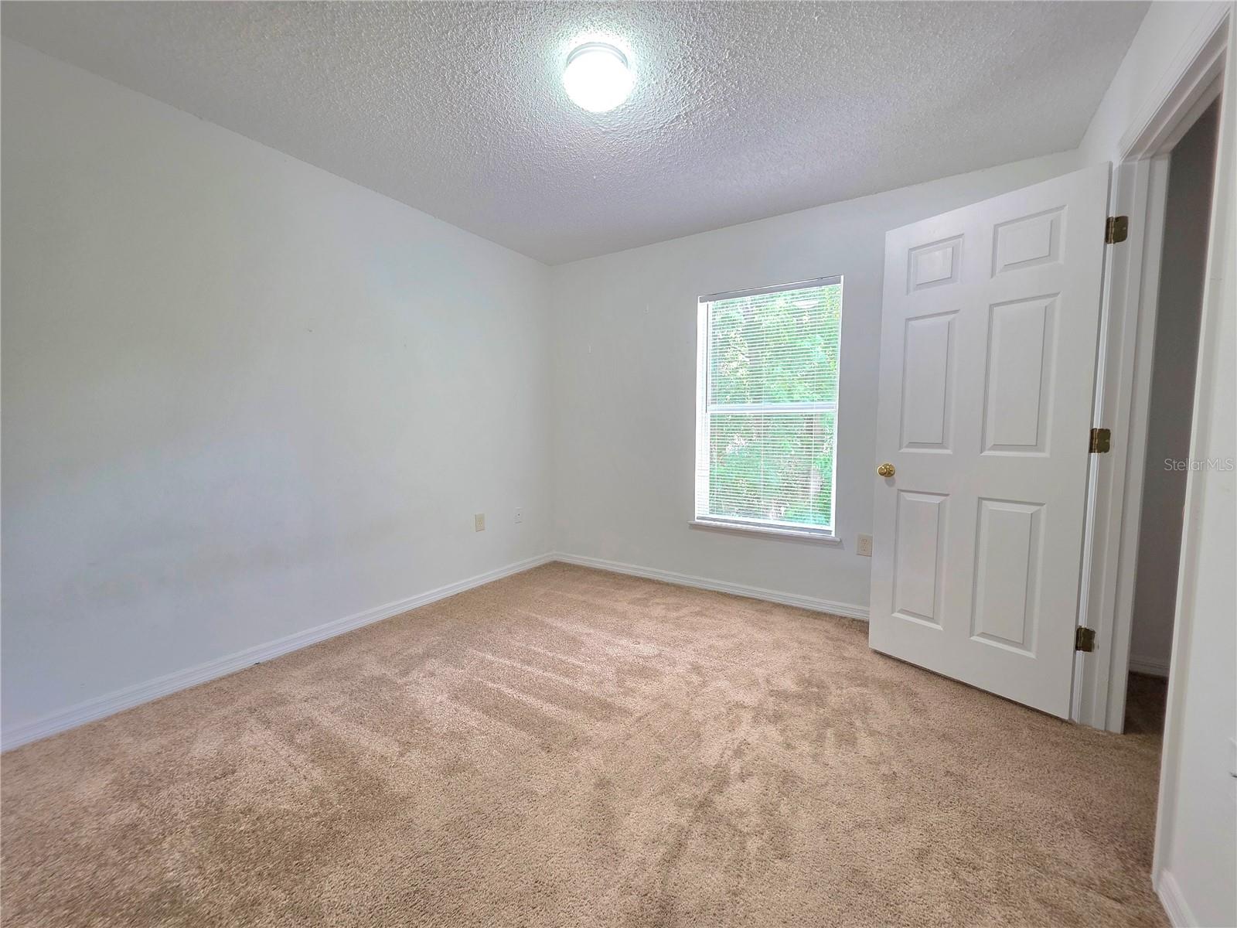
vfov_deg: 89.9
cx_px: 618
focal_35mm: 13
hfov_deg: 106.2
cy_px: 464
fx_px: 465
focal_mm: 2.2
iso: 200
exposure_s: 1/60.2
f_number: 1.9
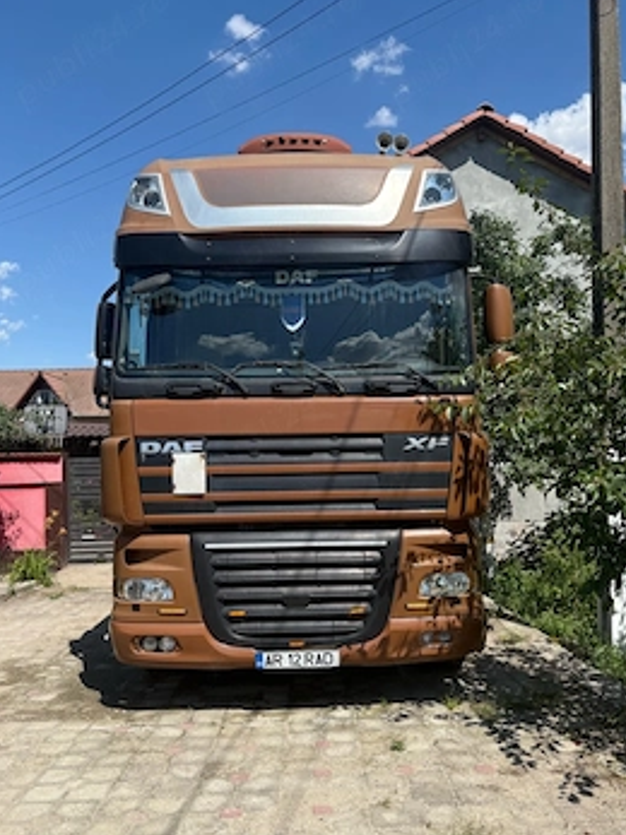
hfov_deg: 46.8
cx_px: 327
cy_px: 452
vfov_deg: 59.9
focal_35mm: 30
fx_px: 724
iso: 50
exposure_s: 1/3831
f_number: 1.6
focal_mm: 5.96
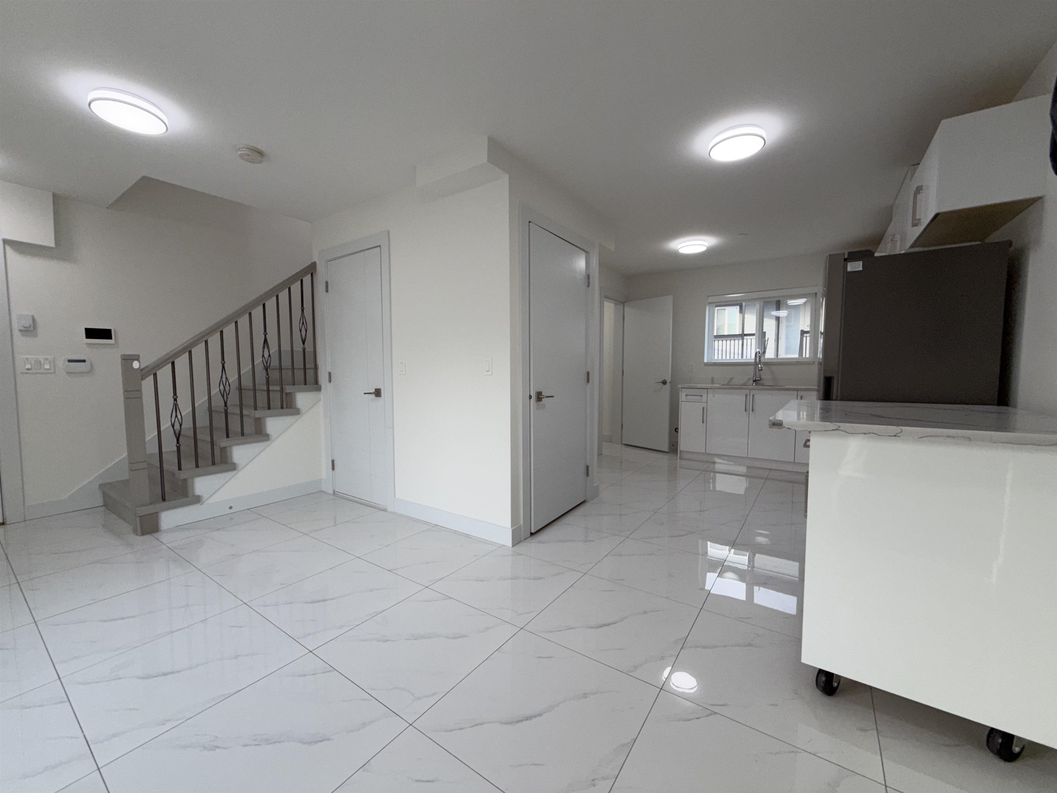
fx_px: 427
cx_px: 528
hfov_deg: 102.1
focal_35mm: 14
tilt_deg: -3.9
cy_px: 396
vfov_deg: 85.7
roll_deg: +0.7
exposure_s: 1/120
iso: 80
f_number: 2.2
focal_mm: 2.22
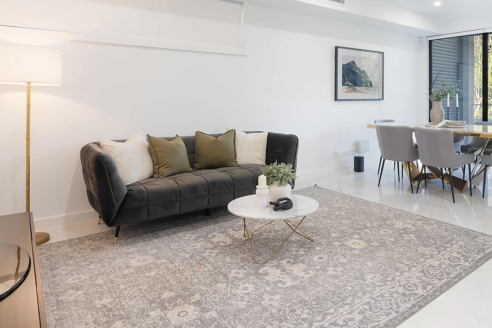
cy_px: 110
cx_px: 317
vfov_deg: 50.4
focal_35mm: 25
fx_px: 342
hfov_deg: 70.0
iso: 400
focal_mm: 16
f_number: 11
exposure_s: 1/2
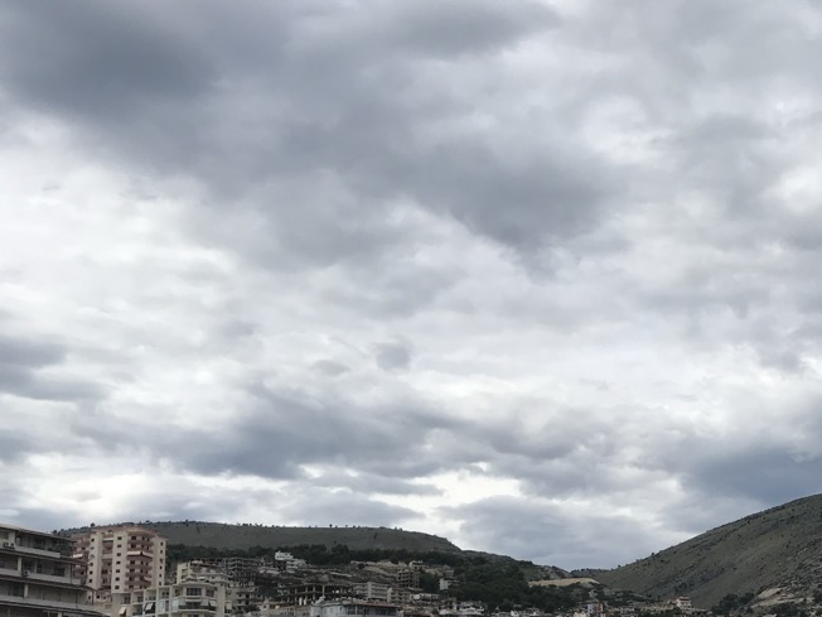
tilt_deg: +10.5
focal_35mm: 55
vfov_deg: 25.8
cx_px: 749
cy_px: 545
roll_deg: +0.9
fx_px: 1306
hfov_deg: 33.0
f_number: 1.8
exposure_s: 1/4808
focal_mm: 3.99
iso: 20
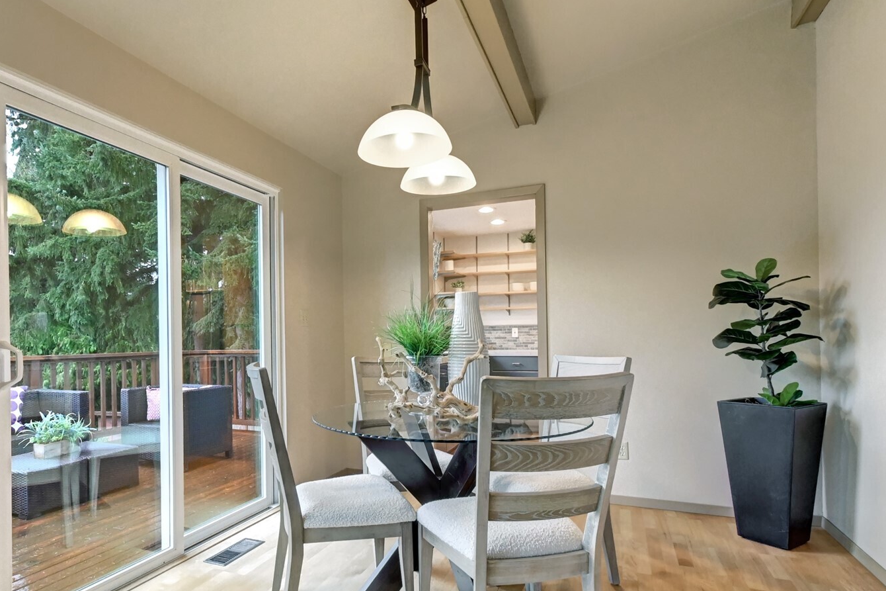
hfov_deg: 86.6
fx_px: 468
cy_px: 361
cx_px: 394
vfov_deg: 63.8
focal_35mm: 19
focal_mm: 10
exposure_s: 1/6
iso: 3200
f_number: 11
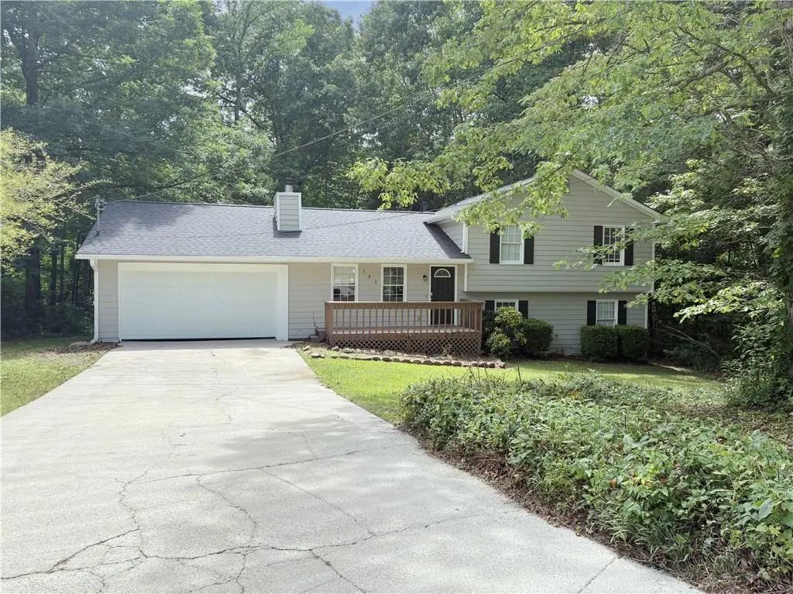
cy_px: 297
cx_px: 396
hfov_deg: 67.3
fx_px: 595
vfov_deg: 53.0
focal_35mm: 26
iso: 50
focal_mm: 5.96
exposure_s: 1/1155
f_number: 1.6
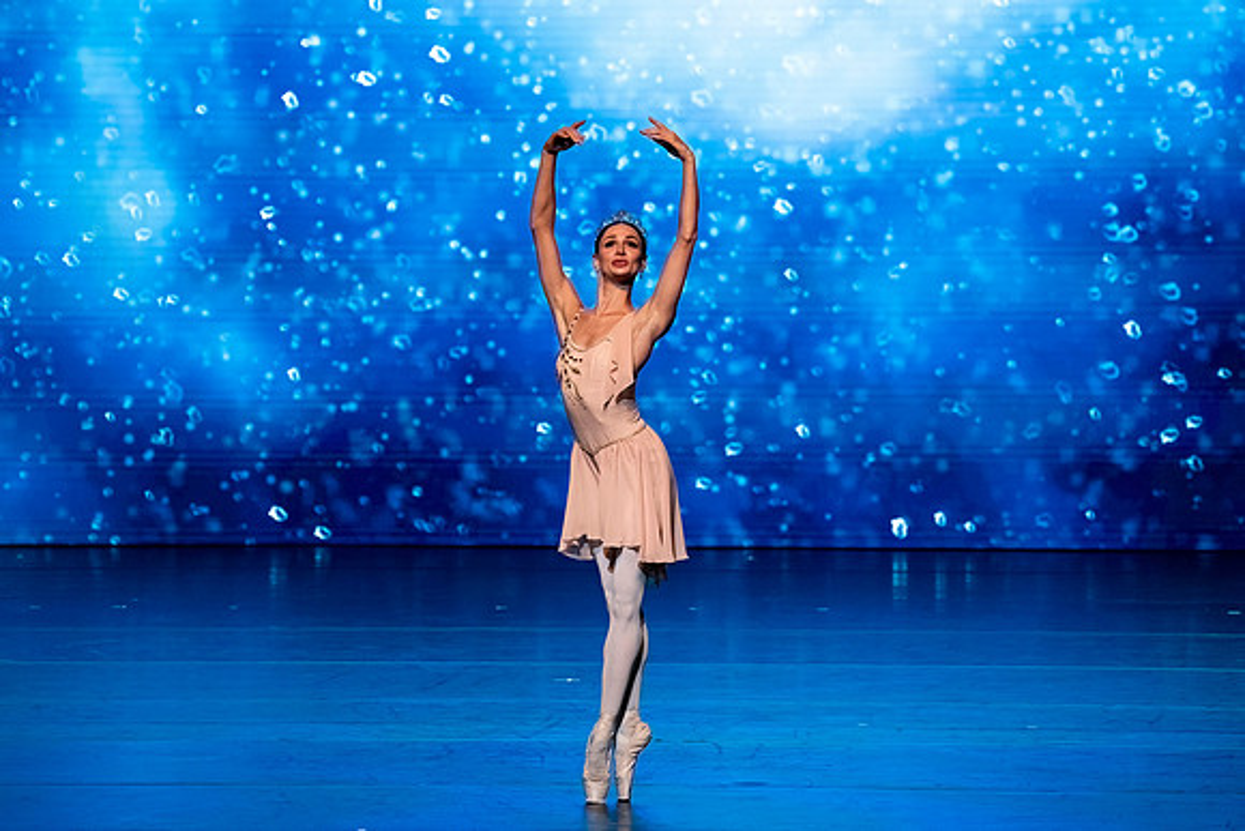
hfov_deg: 6.4
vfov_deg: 4.3
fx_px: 11190
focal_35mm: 324
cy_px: 404
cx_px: 604
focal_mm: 288
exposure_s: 1/400
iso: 5000
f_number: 5.6
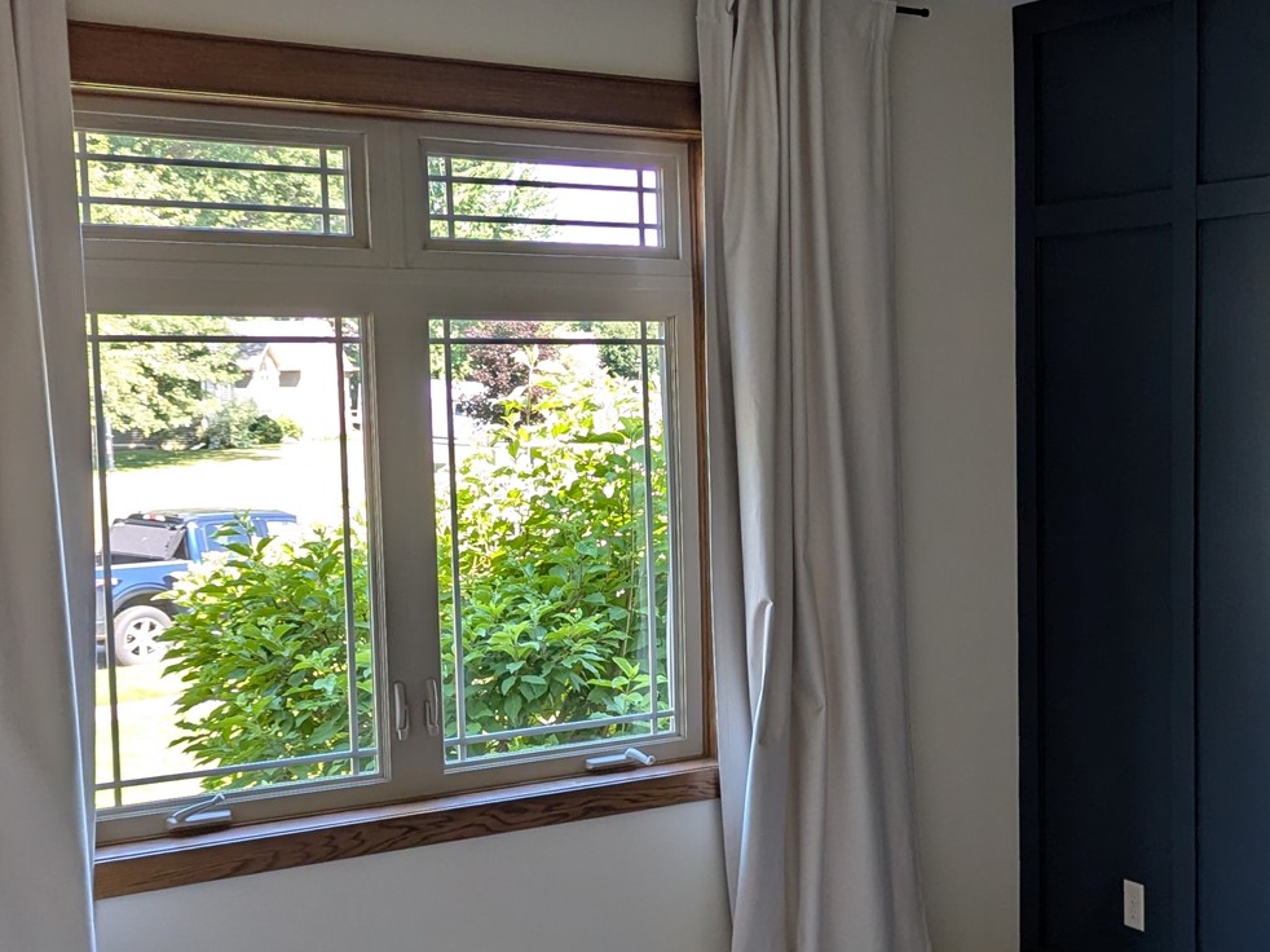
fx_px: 1834
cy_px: 539
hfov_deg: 37.2
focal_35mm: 50
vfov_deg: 29.1
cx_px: 960
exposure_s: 1/120
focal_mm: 6.81
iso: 59
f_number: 1.85
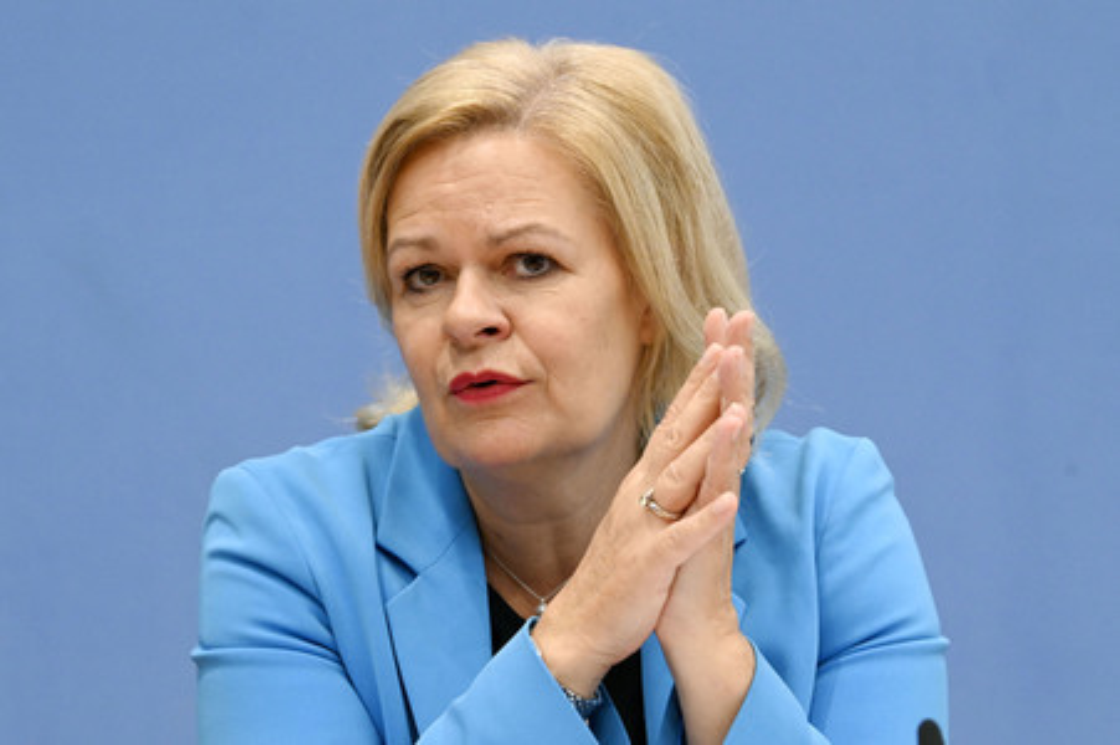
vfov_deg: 10.5
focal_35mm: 130
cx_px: 560
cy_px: 372
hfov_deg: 15.8
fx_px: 4041
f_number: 6.3
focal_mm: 130
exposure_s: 1/640
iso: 5000
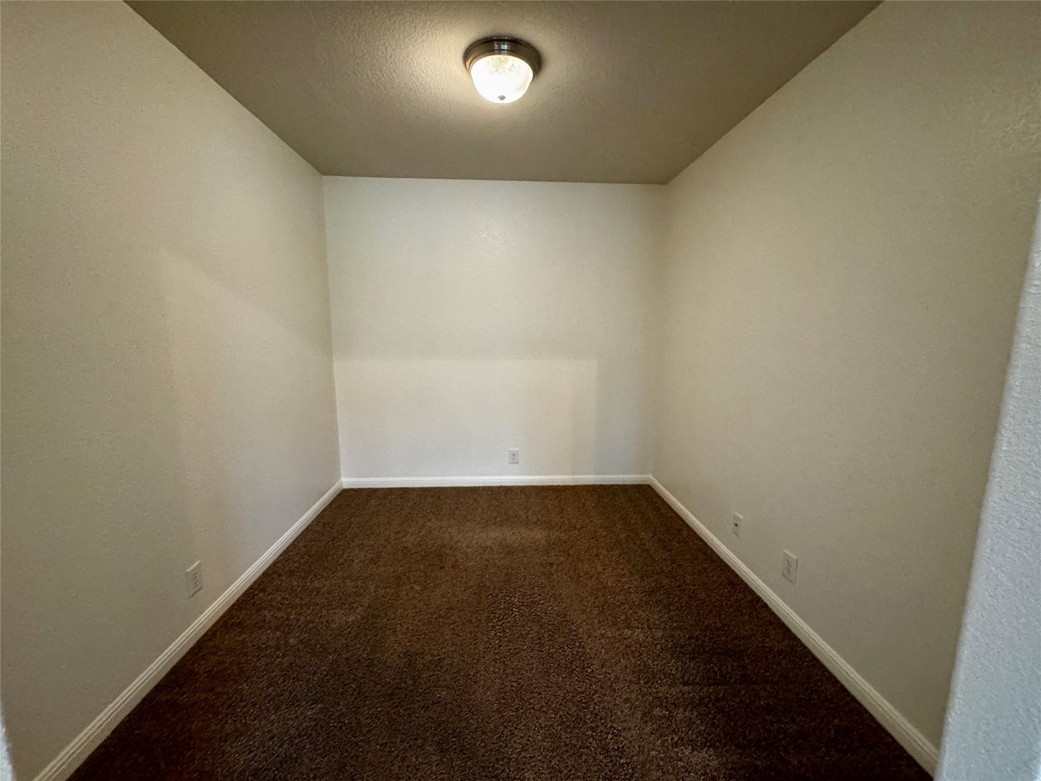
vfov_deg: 85.7
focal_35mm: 14
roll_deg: -0.5
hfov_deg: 102.1
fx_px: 421
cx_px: 520
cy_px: 390
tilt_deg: -8.7
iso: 1000
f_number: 2.2
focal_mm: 2.22
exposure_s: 1/60
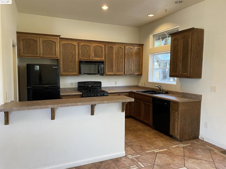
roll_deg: -0.3
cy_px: 84
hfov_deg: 67.3
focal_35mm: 26
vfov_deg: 53.1
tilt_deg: -5.0
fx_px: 170
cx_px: 113
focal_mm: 4.2
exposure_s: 1/60
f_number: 1.6
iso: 80
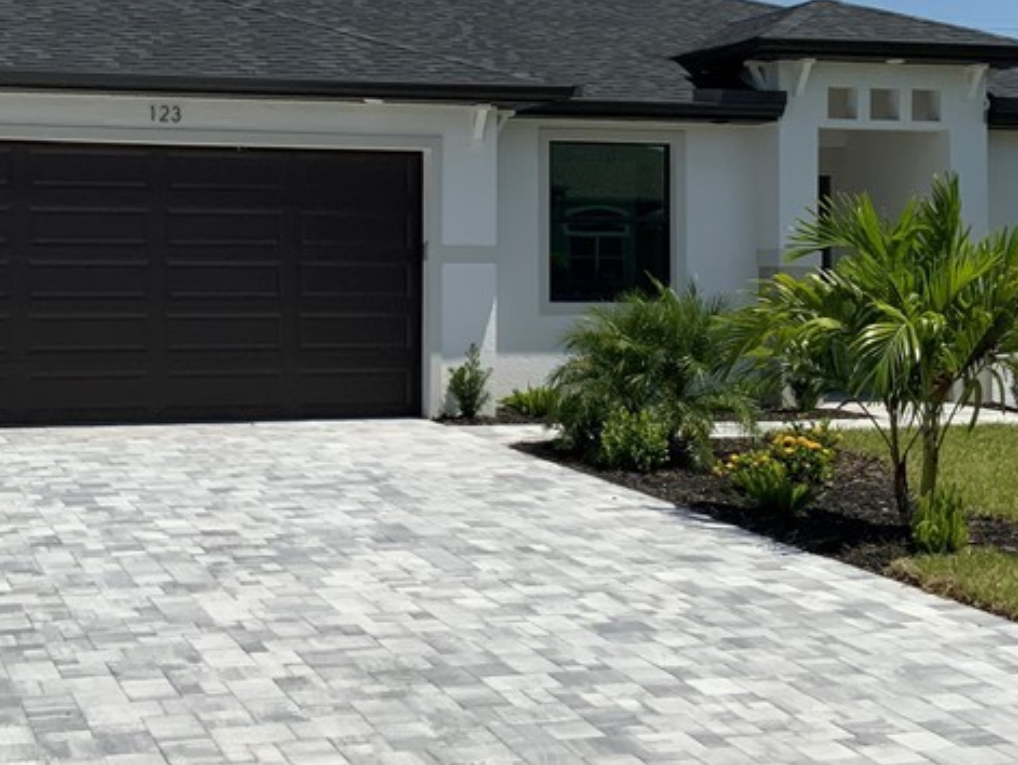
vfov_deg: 23.1
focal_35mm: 63
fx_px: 1854
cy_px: 201
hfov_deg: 30.5
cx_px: 341
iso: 20
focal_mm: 3
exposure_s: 1/4405
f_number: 1.8
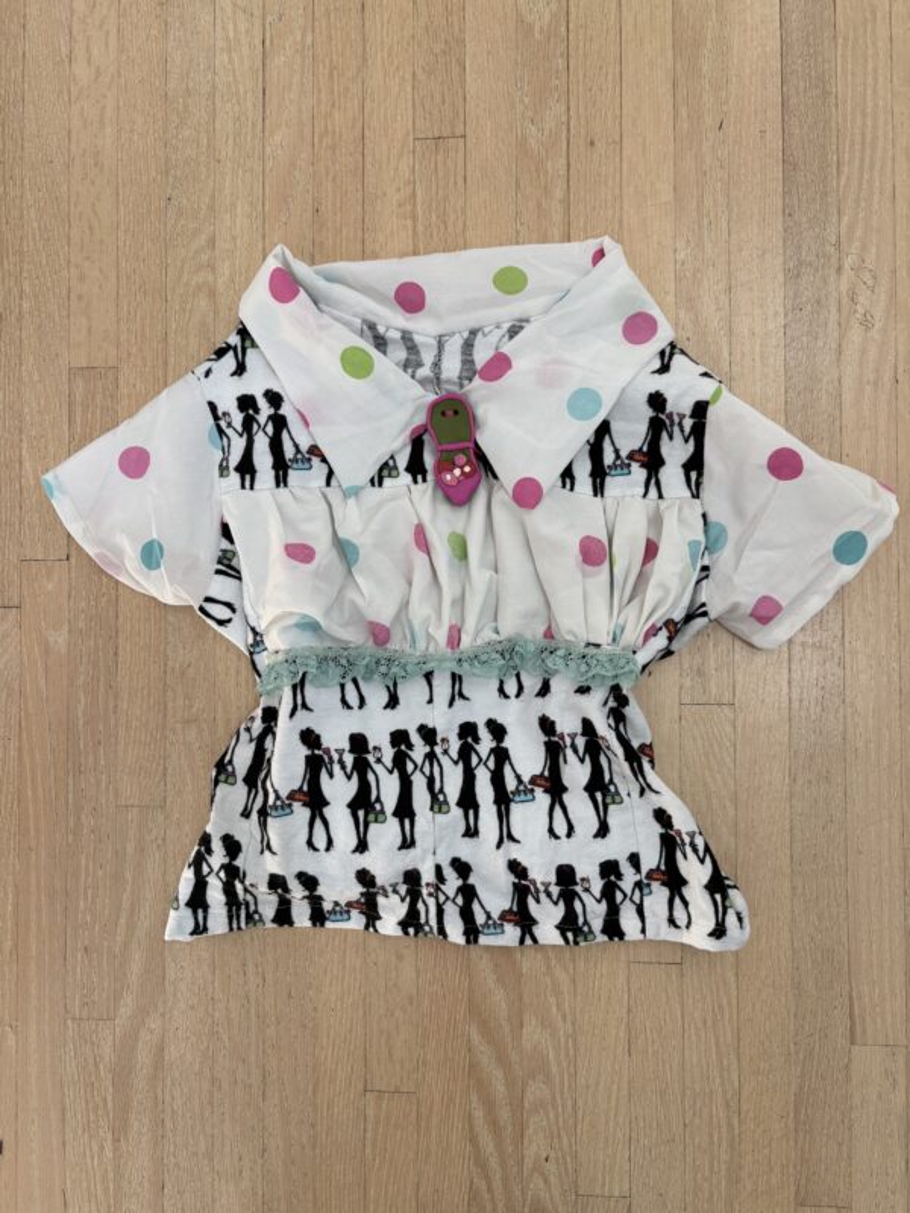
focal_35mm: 26
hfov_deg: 53.1
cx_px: 455
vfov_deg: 67.3
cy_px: 606
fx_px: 911
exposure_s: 1/120
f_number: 1.6
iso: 64
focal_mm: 5.96
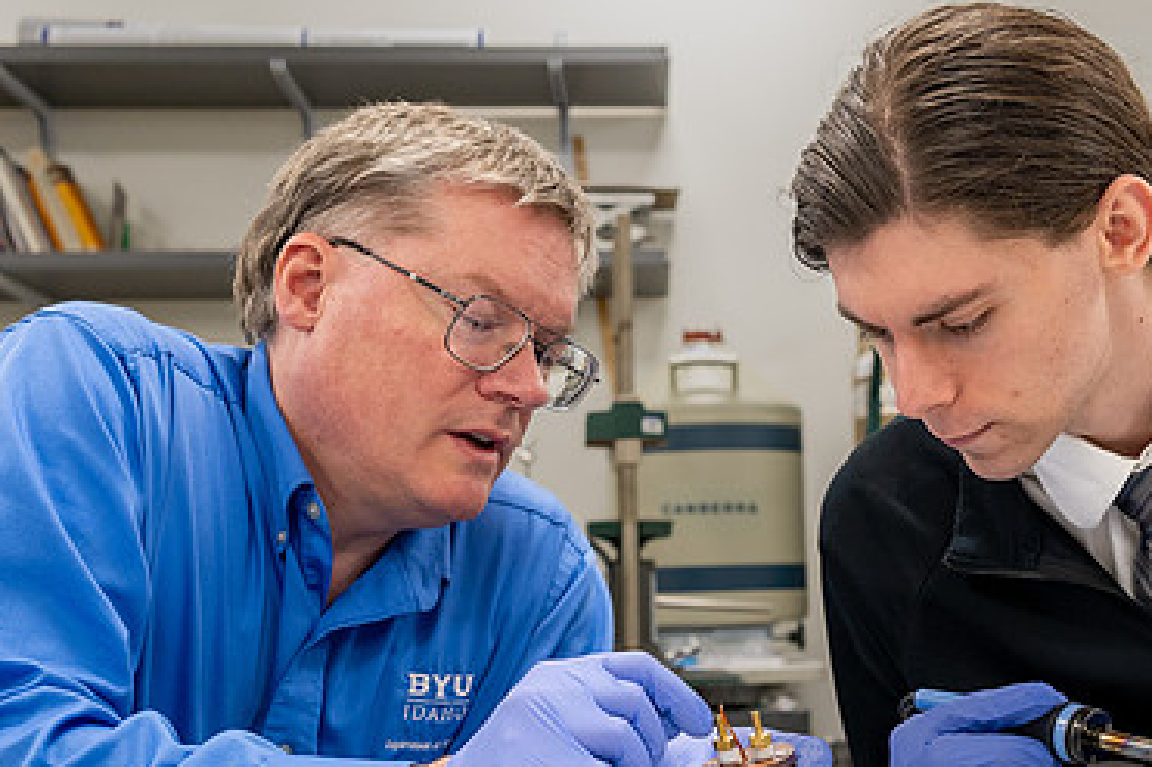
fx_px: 1791
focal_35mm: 56
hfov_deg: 35.3
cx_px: 757
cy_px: 541
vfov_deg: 24.0
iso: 500
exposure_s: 1/80
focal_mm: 24
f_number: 4
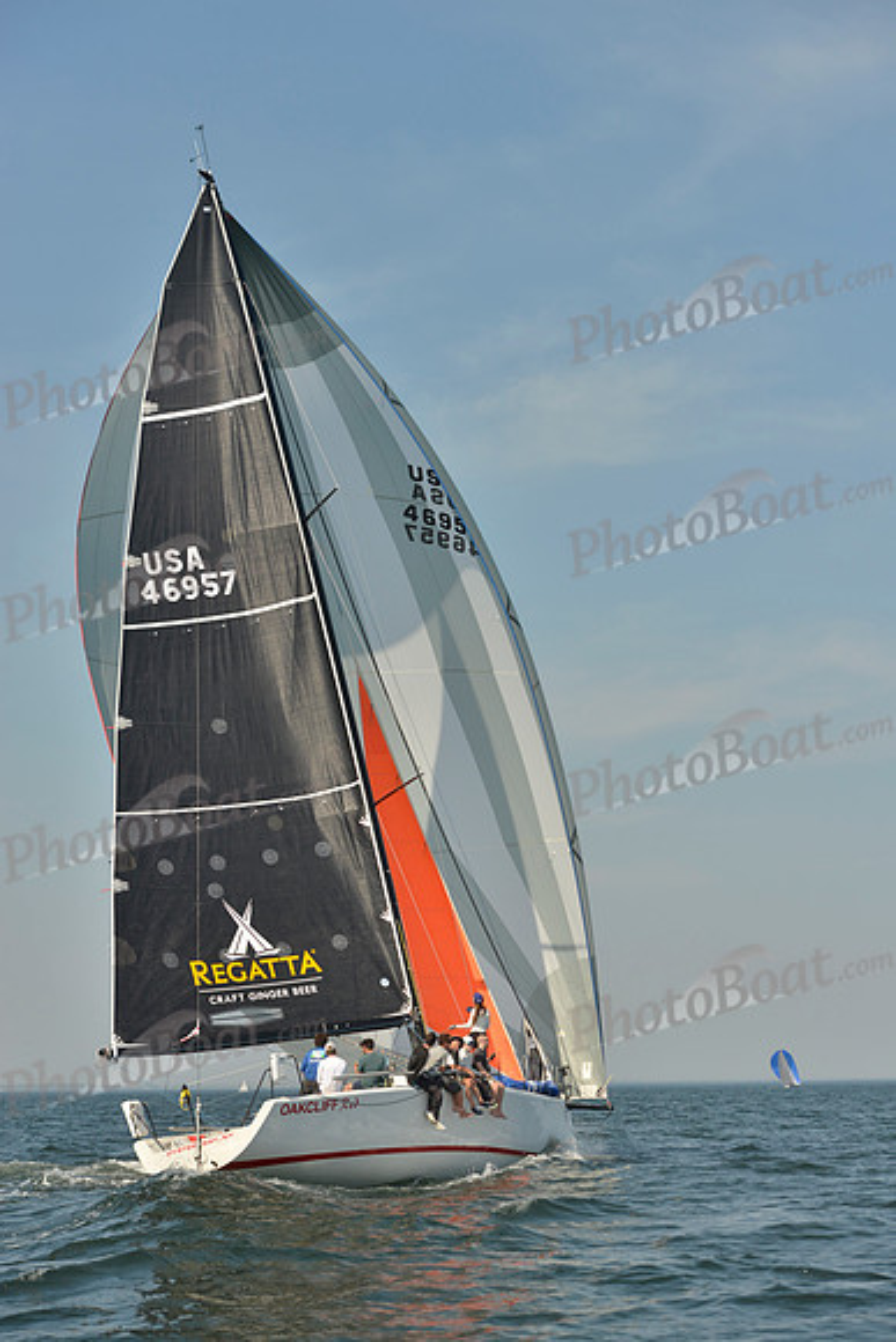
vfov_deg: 28.8
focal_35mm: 70
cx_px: 448
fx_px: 2612
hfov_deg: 19.5
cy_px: 671
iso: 200
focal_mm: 70
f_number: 7.1
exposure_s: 1/1250
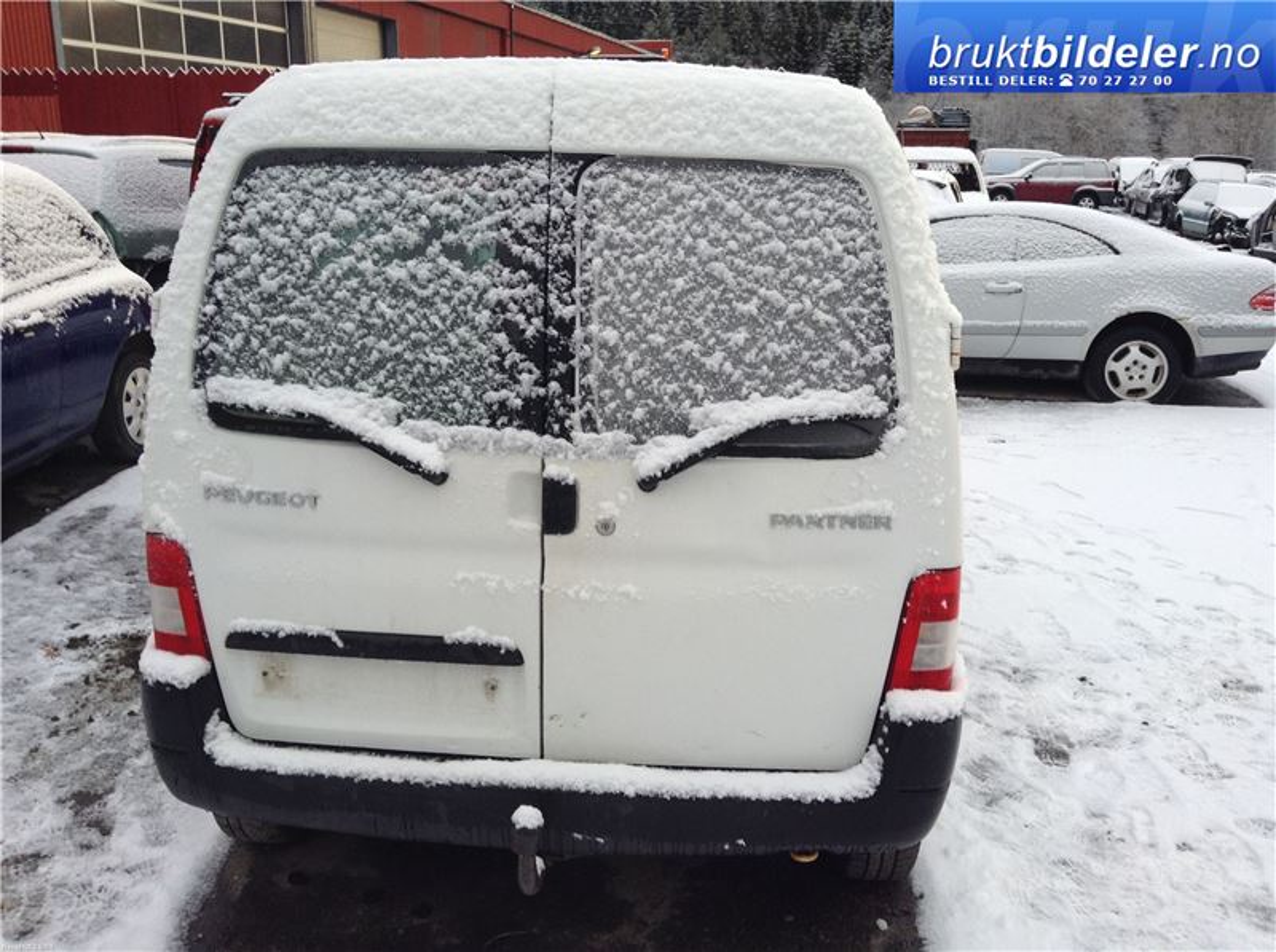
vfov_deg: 42.8
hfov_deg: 55.4
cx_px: 638
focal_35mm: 33
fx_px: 1214
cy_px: 476
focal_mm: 3.3
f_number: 2.4
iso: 25
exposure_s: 1/120
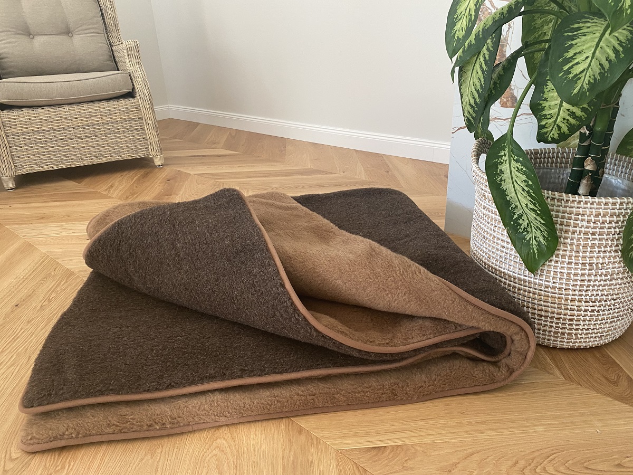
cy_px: 238
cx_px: 316
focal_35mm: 26
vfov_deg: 53.1
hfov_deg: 67.3
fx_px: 475
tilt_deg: -23.9
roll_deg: +2.3
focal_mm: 4.25
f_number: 1.8
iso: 125
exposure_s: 1/60
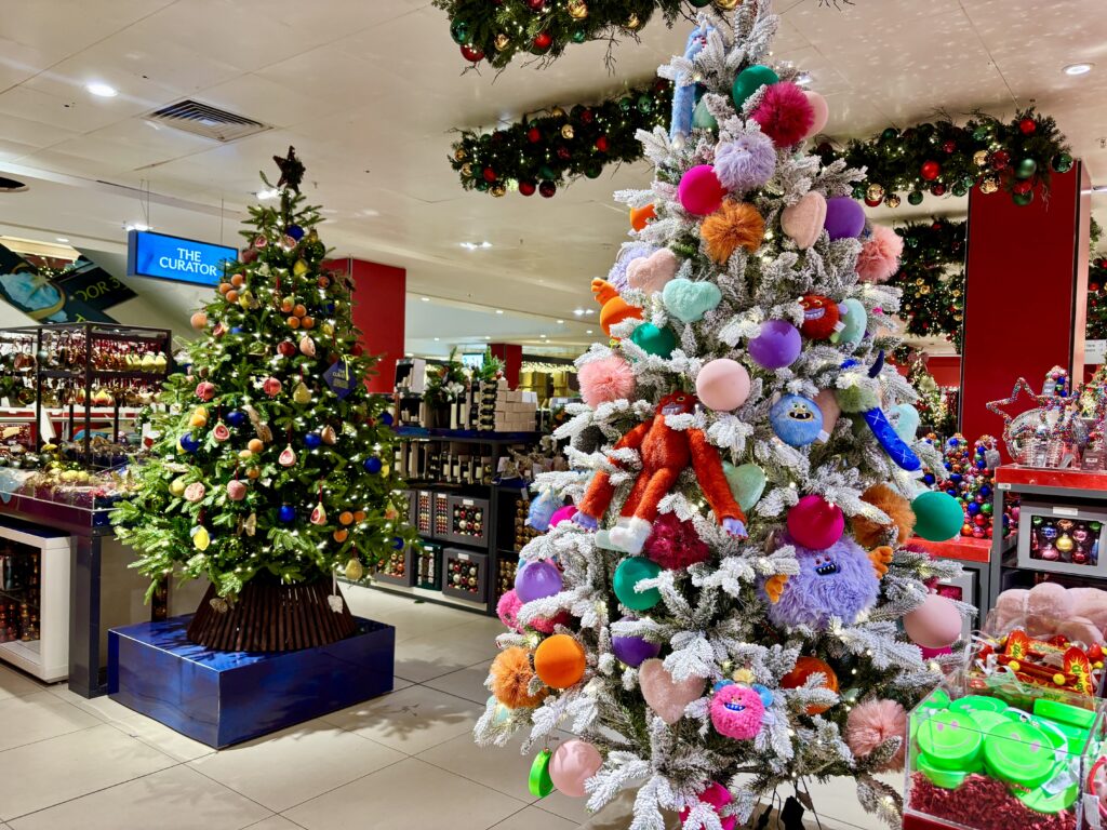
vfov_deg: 53.1
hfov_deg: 67.3
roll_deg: -1.5
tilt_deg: -1.6
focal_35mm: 26
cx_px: 554
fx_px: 831
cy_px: 415
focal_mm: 5.96
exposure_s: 1/50
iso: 125
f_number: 1.6
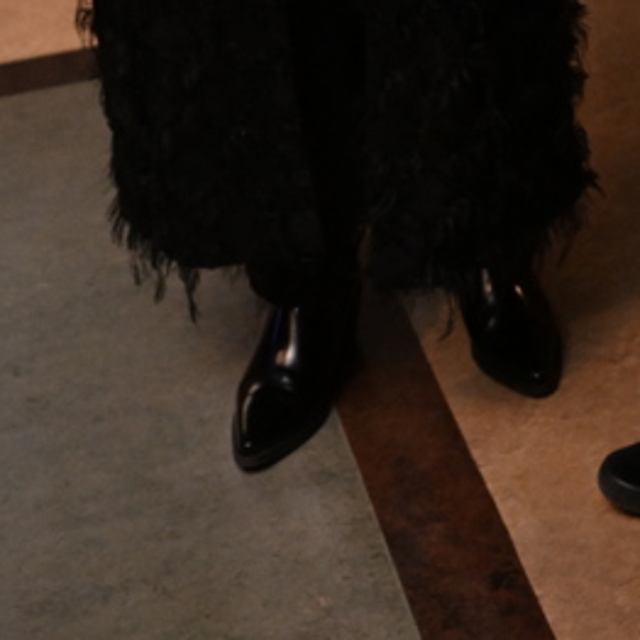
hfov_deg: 14.2
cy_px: -500
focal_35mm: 121
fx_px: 2531
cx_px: 635
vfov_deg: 13.1
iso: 5000
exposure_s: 1/320
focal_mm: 36
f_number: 4
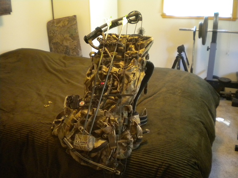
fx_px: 241
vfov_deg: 40.7
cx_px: 119
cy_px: 89
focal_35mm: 35
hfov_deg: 52.6
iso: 400
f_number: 3.1
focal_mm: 6.3
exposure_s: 1/9.6
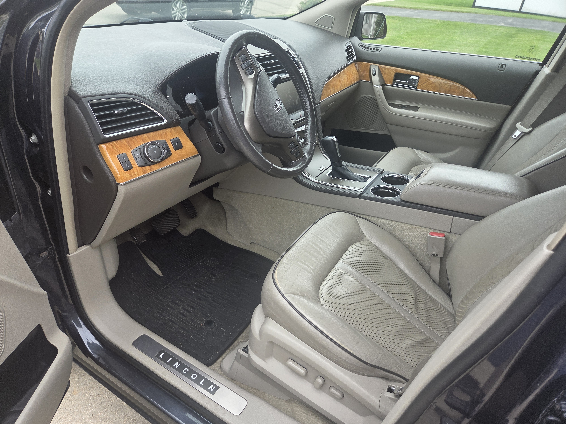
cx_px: 283
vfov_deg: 58.9
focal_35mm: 23
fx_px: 376
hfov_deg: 73.9
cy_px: 212
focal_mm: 5.4
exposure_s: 1/359
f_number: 1.8
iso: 64
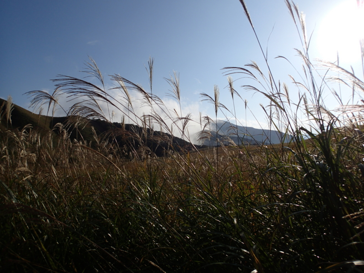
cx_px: 182
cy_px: 136
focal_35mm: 25
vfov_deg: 54.9
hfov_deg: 69.4
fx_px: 263
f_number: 8
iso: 100
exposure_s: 1/500
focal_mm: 4.5
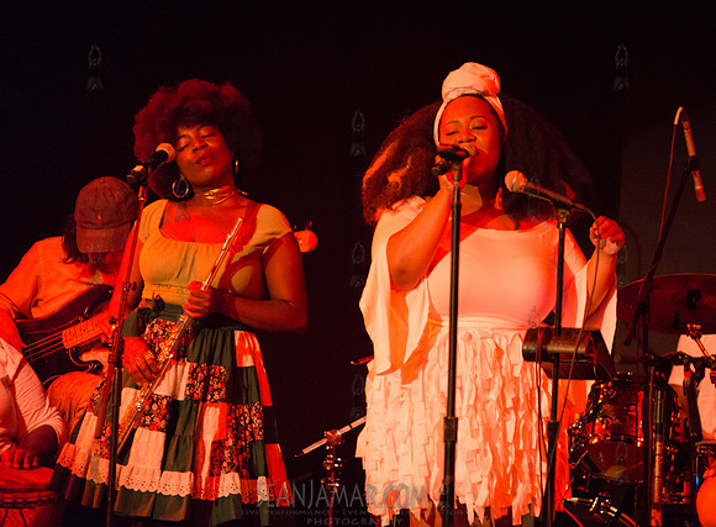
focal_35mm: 227
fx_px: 4663
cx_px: 420
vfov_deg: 6.5
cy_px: 247
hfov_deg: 8.8
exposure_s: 1/200
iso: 4000
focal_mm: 200
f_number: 2.8
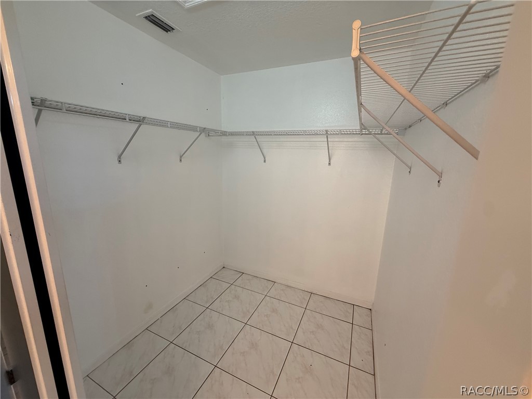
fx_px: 215
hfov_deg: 102.1
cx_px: 266
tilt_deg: -12.5
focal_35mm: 14
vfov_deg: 85.7
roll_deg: -1.5
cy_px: 200
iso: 160
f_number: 2.2
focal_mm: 2.22
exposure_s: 1/120
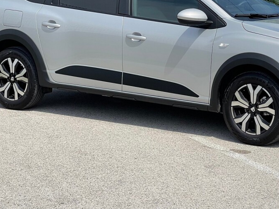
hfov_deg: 17.2
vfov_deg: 12.9
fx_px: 918
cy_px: 24
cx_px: 204
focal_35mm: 114
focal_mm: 7.5
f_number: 2.2
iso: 20
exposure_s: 1/995
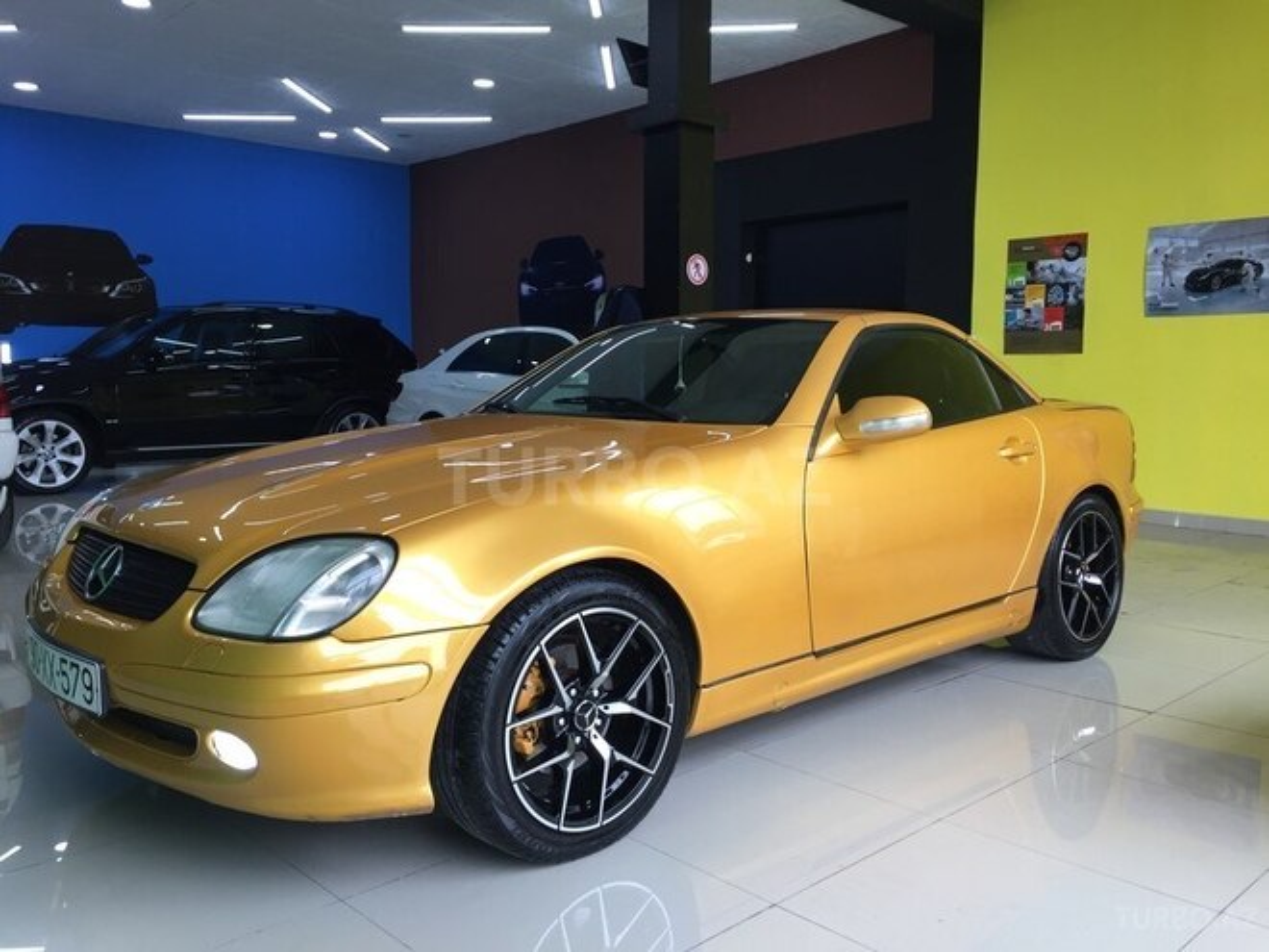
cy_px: 476
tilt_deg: -5.7
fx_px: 1063
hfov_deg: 61.7
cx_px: 634
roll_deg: -0.2
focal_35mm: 29
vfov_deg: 48.2
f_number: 2.2
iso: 50
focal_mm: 4.15
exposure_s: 1/100
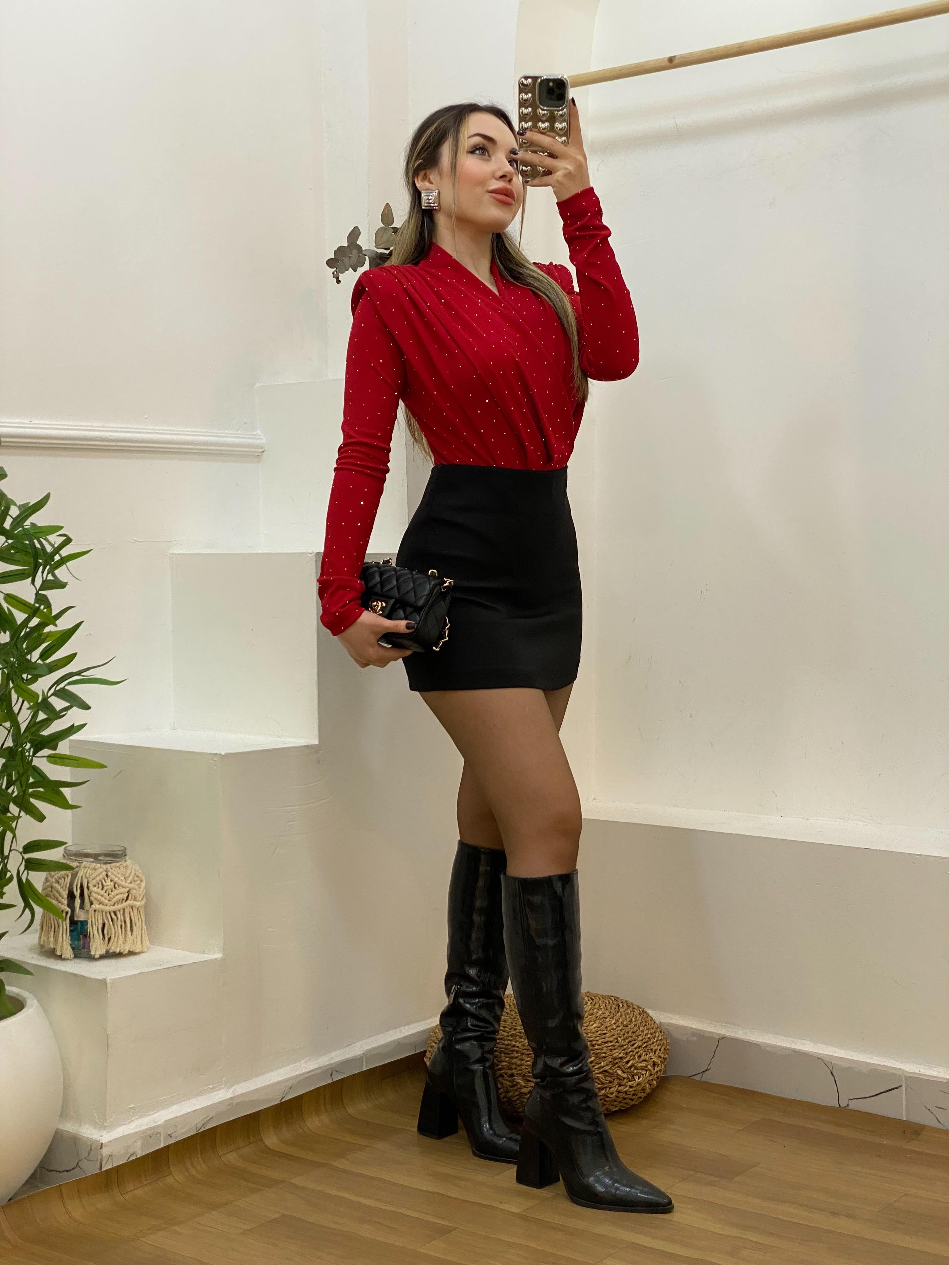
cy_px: 632
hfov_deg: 28.0
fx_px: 1901
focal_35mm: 52
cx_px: 474
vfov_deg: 36.8
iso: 64
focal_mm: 6
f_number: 2
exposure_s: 1/100
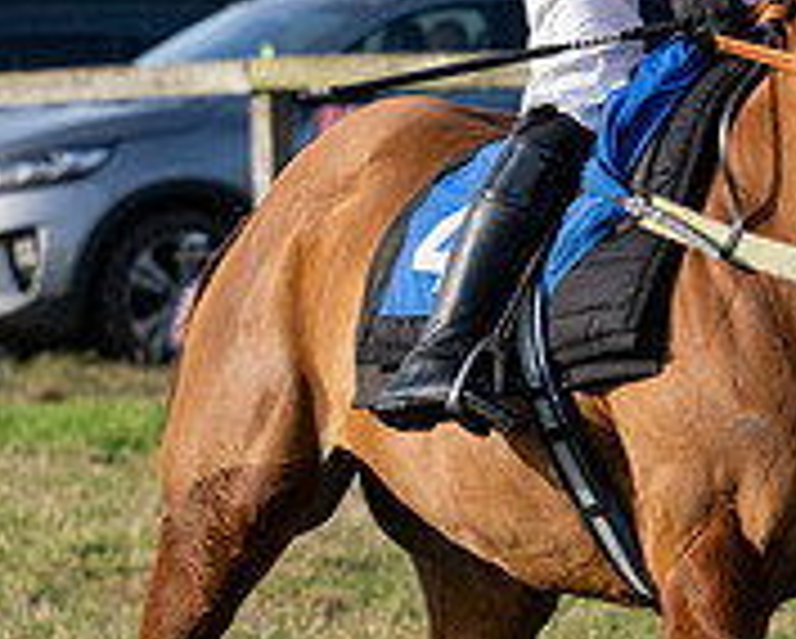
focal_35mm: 695
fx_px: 16391
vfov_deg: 2.2
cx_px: 751
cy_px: 300
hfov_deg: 2.8
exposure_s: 1/2500
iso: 400
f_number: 5
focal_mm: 150
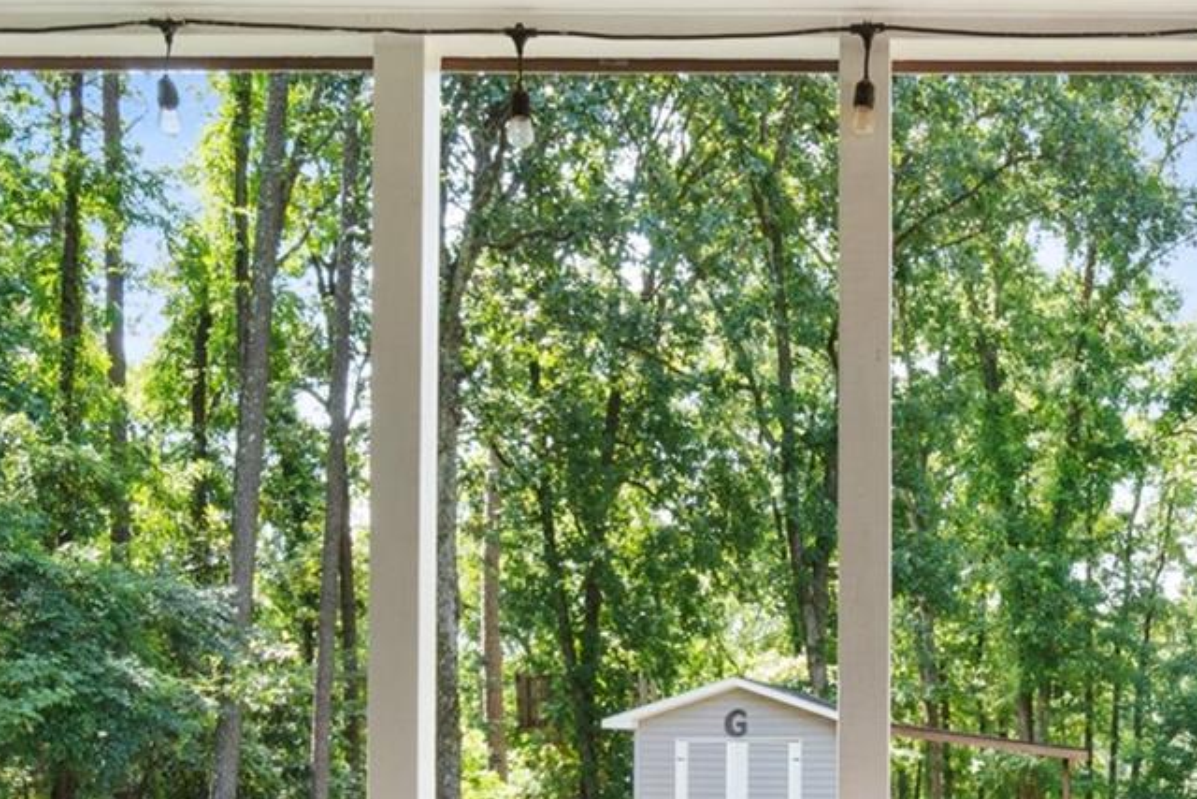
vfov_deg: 26.6
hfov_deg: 39.3
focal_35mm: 48
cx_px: 978
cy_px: 791
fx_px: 1596
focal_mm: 10
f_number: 7.1
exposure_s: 1/40
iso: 100
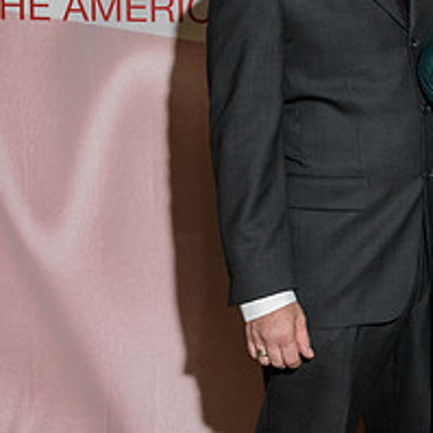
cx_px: 422
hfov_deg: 14.4
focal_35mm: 119
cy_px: 32
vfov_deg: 14.5
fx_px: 1684
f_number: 5
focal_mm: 48
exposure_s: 1/100
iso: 800
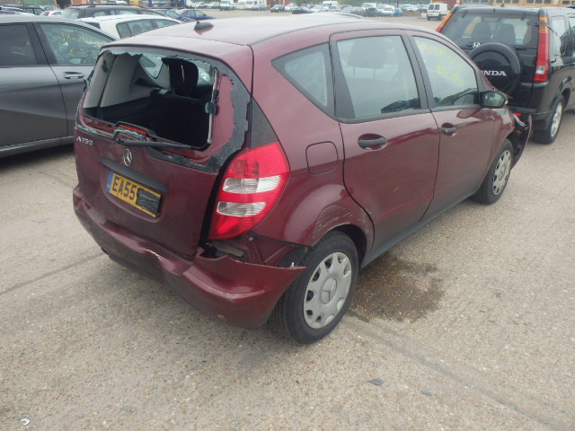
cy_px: 216
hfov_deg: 63.4
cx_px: 288
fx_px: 465
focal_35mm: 28
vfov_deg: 49.7
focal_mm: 5
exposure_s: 1/320
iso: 200
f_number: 3.9
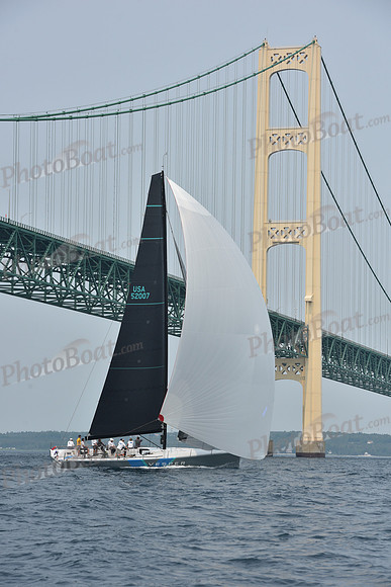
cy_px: 294
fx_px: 1889
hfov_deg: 11.8
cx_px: 196
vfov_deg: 17.6
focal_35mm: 116
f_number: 8
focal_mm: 116
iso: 250
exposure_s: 1/1250
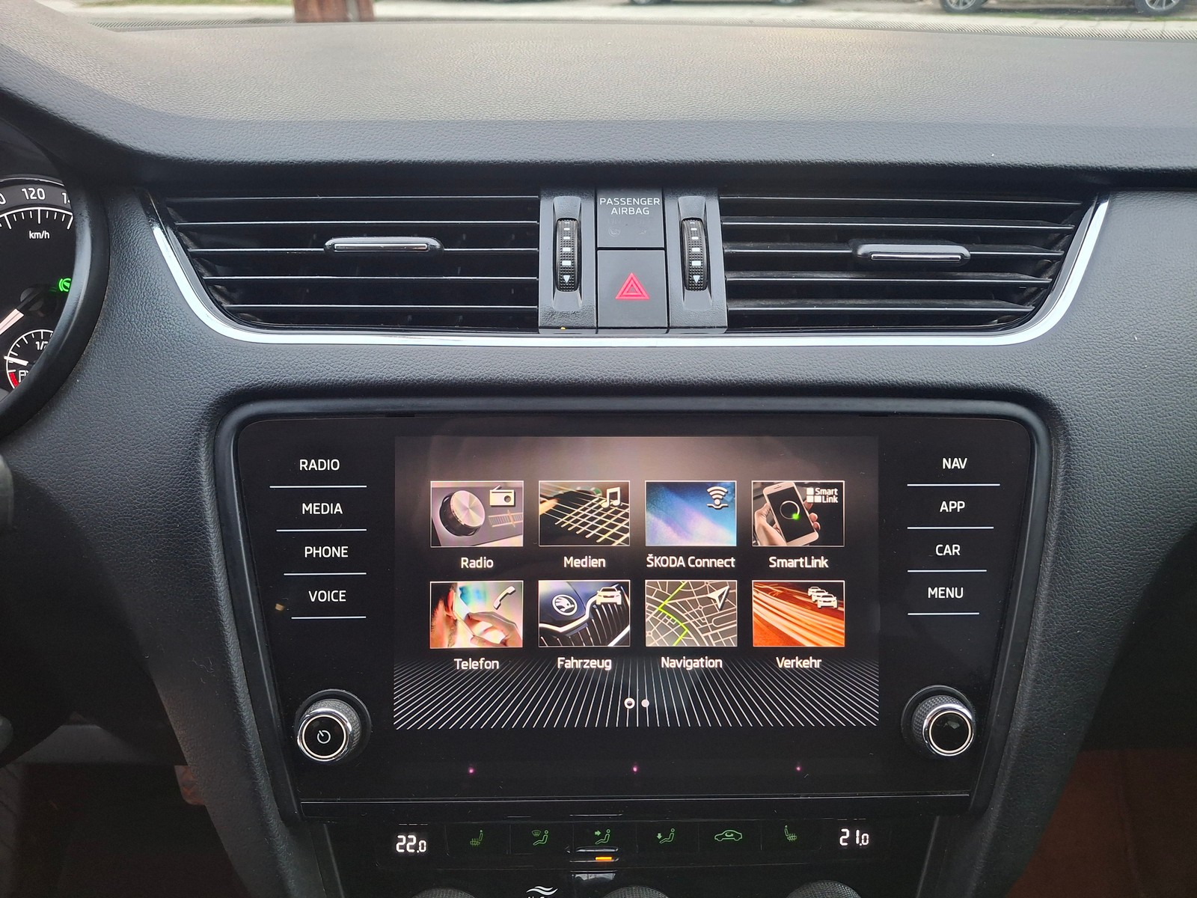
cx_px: 598
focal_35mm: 25
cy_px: 449
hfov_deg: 69.4
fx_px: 864
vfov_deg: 54.9
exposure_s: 1/33
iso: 320
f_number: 1.8
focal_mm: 4.69
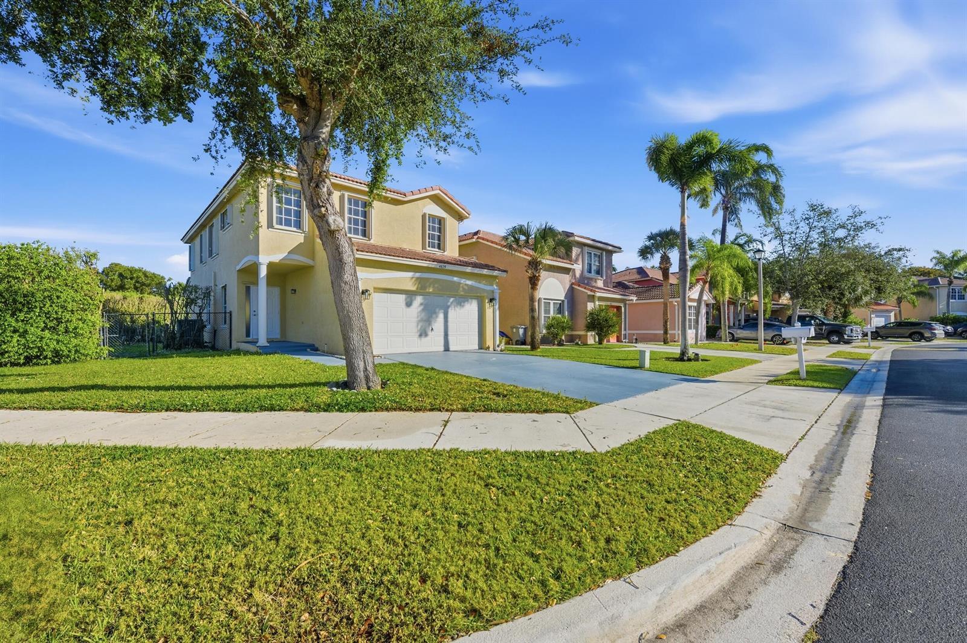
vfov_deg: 81.1
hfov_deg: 104.3
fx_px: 376
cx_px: 484
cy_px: 322
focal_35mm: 14
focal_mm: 14
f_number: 8
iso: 400
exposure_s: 1/8000
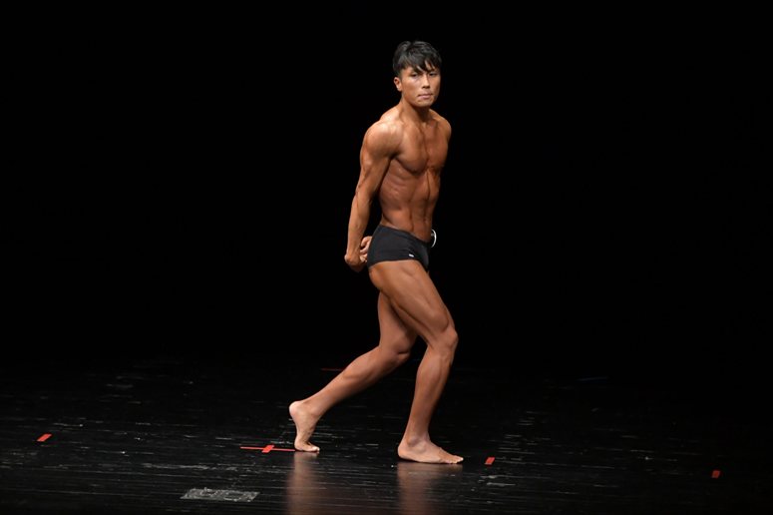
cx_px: 386
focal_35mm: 270
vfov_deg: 5.1
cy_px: 258
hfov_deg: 7.6
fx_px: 5795
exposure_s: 1/400
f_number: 5.6
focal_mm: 180
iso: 3200
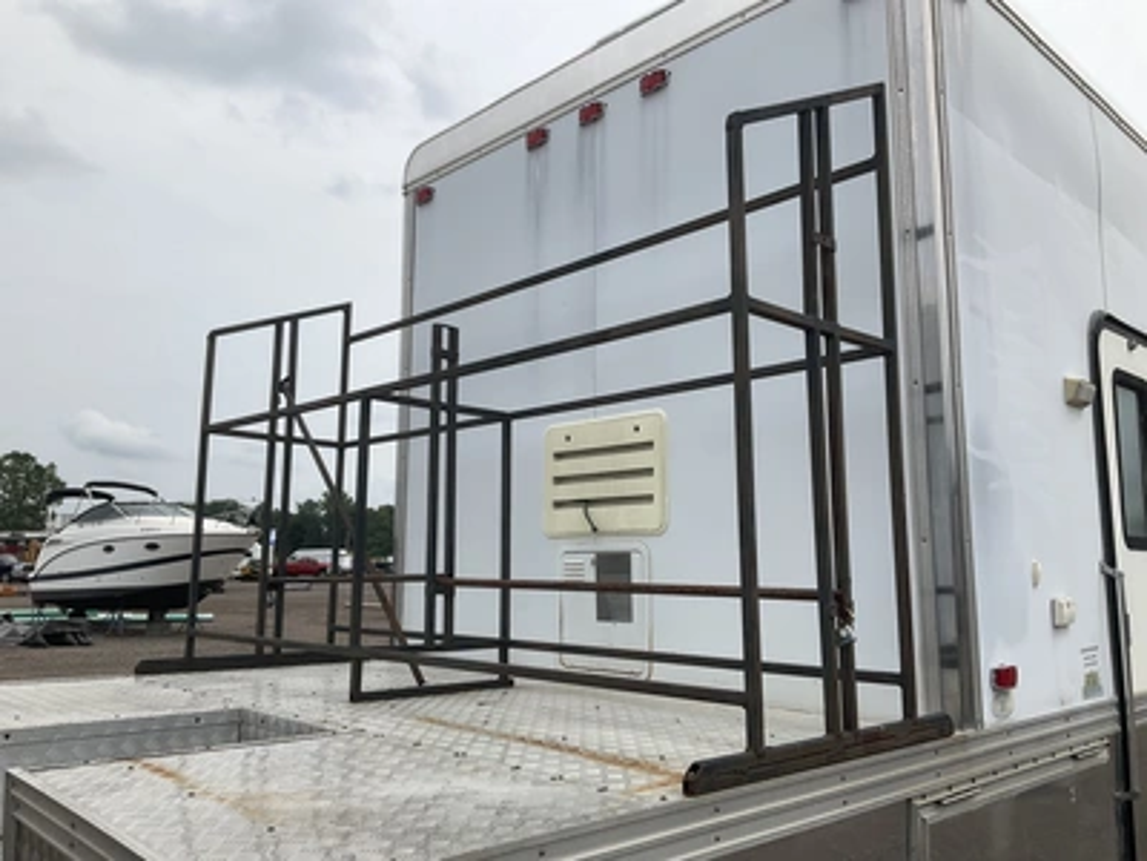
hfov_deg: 61.7
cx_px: 574
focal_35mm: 29
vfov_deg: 48.2
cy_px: 430
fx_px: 961
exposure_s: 1/2320
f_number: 1.8
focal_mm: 3
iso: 25
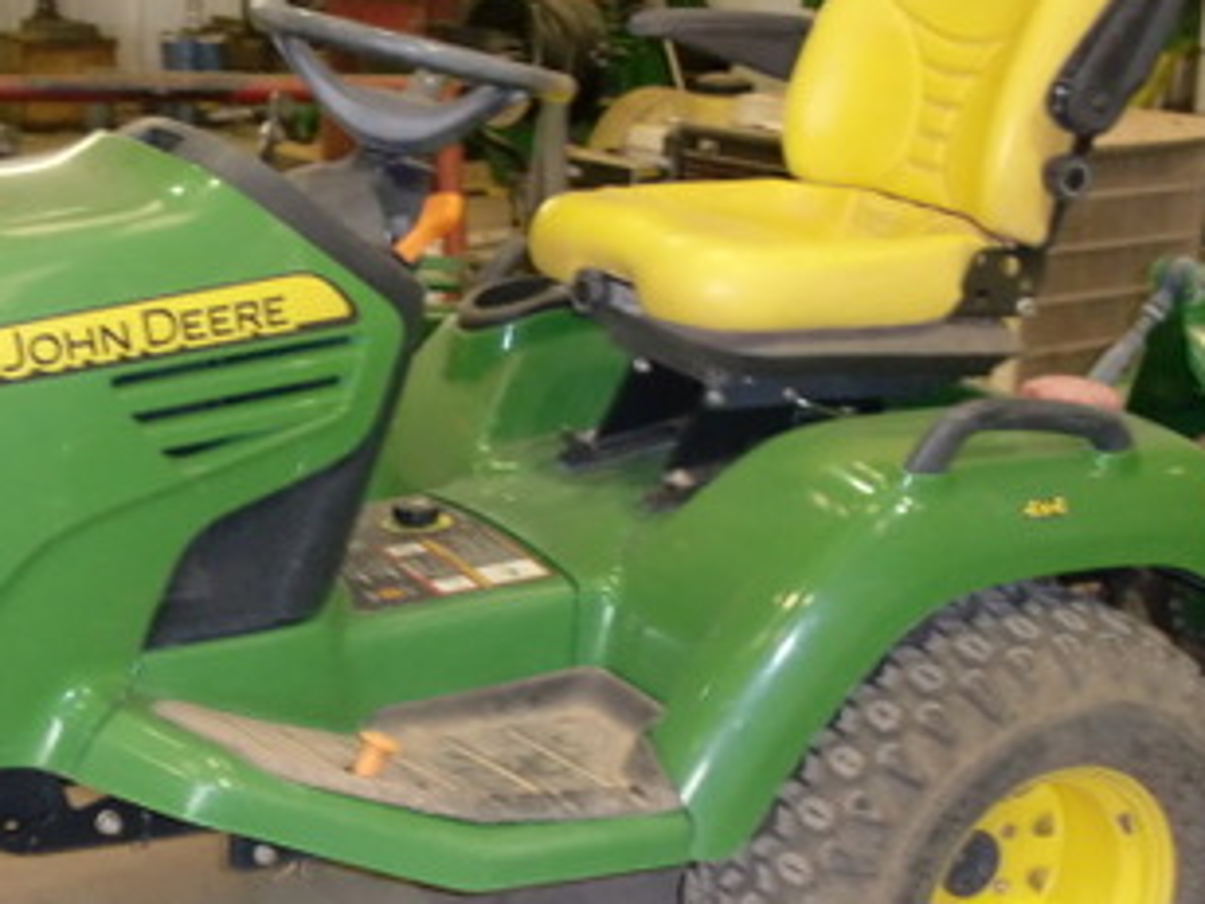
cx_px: 282
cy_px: 654
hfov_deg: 25.3
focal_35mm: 76
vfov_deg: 19.3
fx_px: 2646
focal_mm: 7.6
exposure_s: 1/60
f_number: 3.1
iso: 400
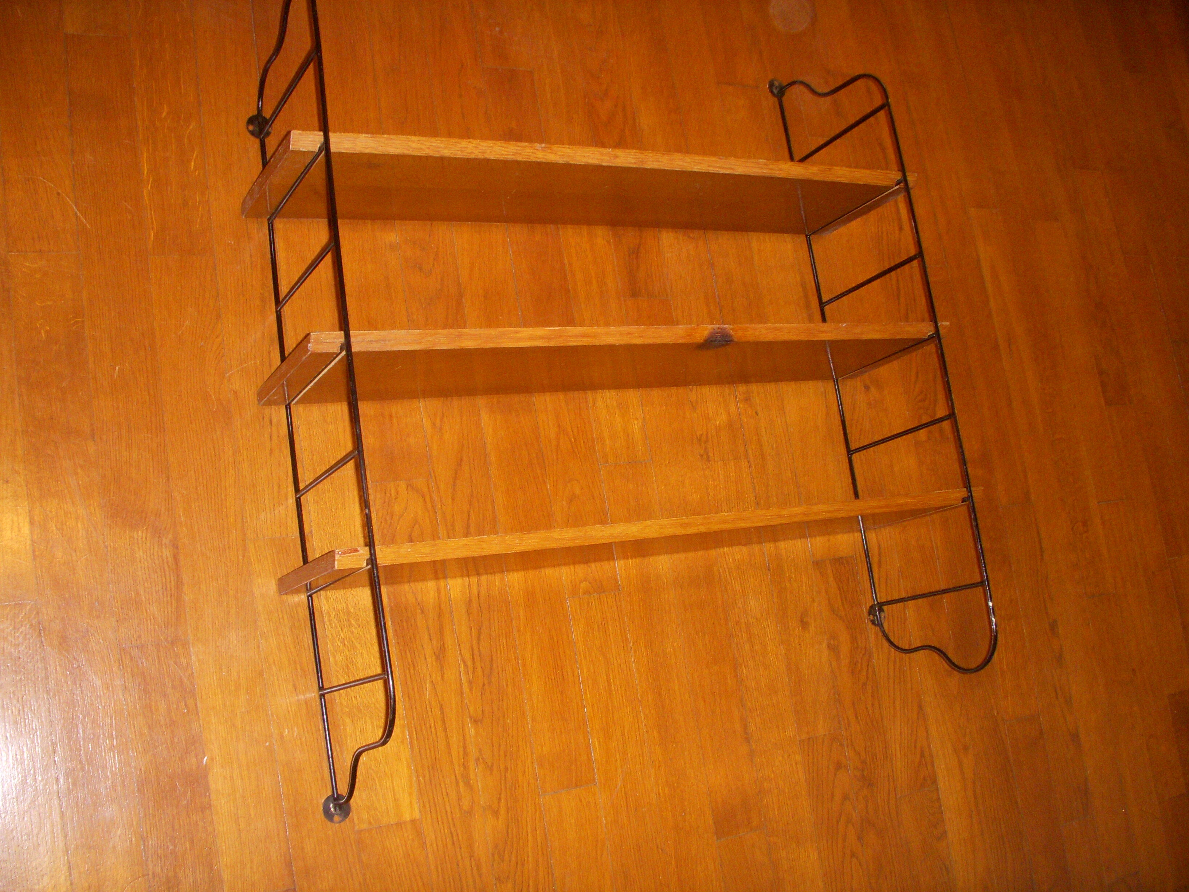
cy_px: 446
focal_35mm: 38
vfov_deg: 37.7
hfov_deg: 49.0
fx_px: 1305
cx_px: 594
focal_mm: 6.3
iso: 250
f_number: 3.3
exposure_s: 1/80
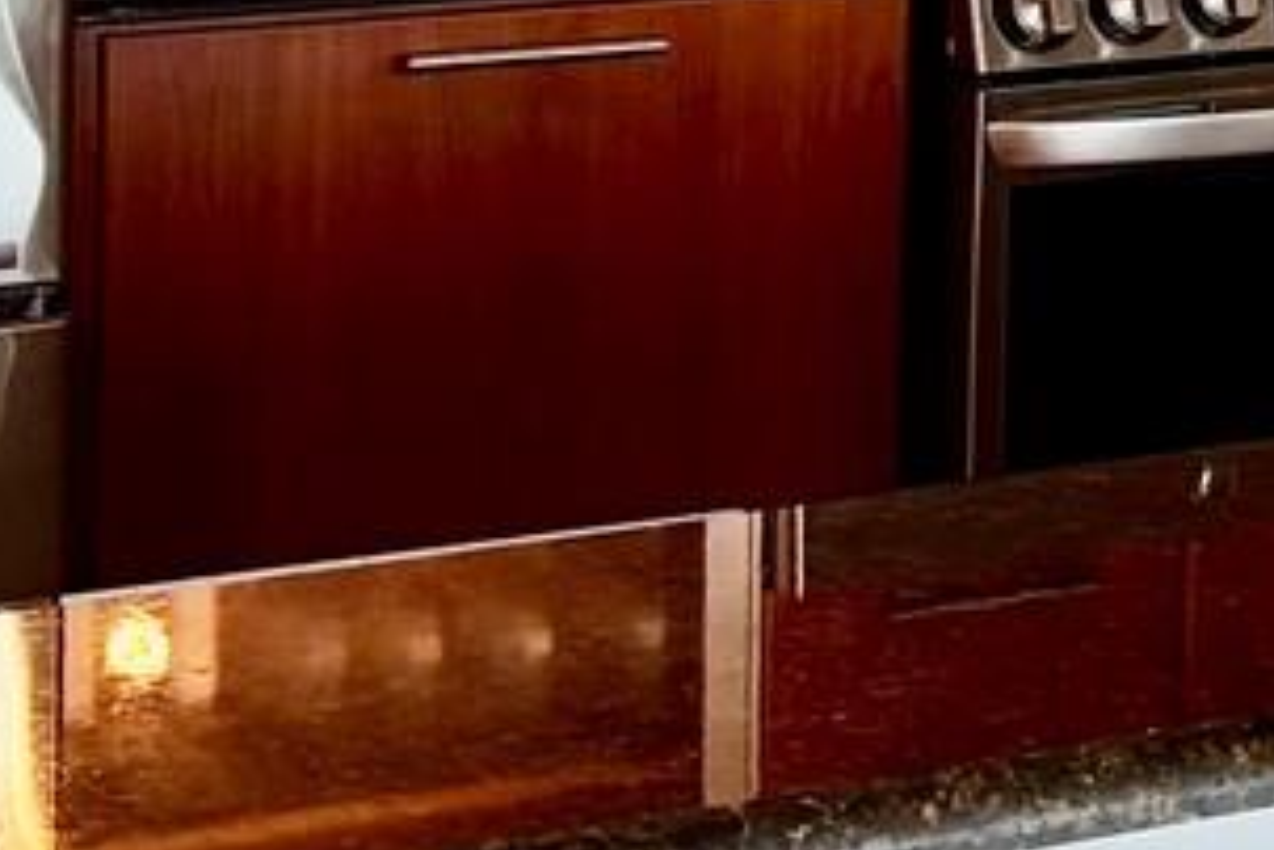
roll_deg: -0.8
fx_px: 5060
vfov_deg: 9.2
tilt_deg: -1.4
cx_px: 2123
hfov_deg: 13.2
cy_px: -656
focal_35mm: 143
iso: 100
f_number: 1.6
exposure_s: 1/120
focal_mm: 5.96
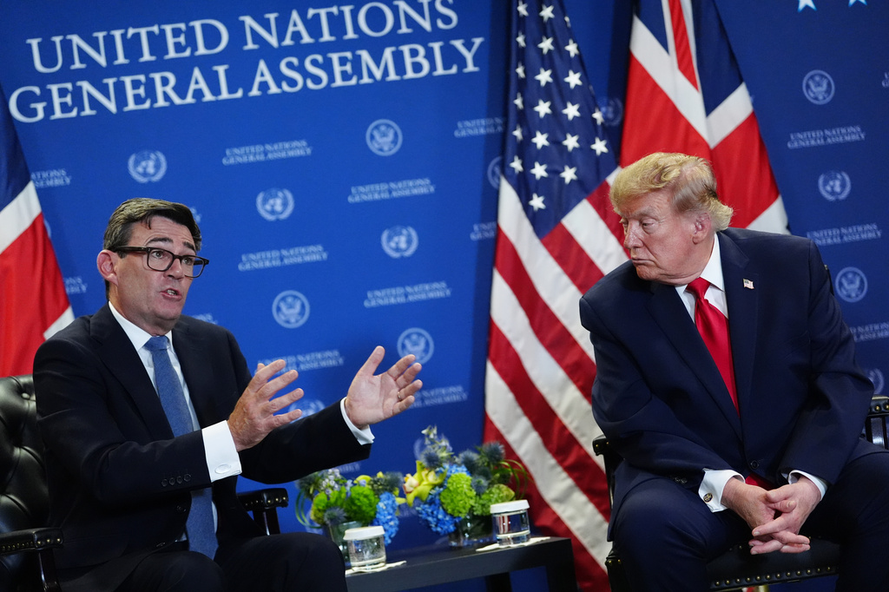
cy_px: 296
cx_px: 444
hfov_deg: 23.9
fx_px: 2098
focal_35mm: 85
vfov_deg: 16.1
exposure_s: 1/500
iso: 5000
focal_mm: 85
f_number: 2.8
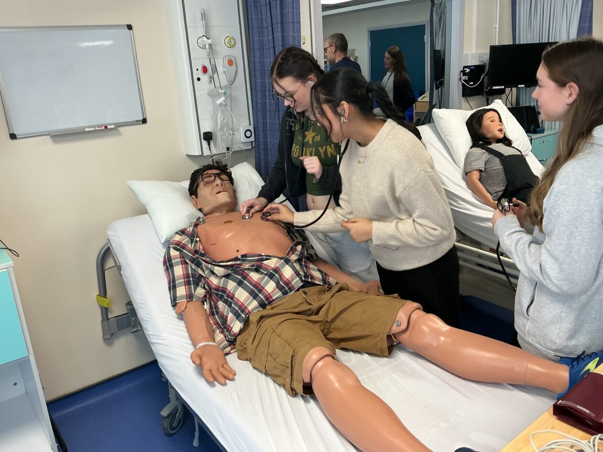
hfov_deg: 61.7
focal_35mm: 29
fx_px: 505
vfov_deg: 48.2
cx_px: 302
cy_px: 226
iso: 50
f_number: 1.8
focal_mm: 3
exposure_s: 1/60
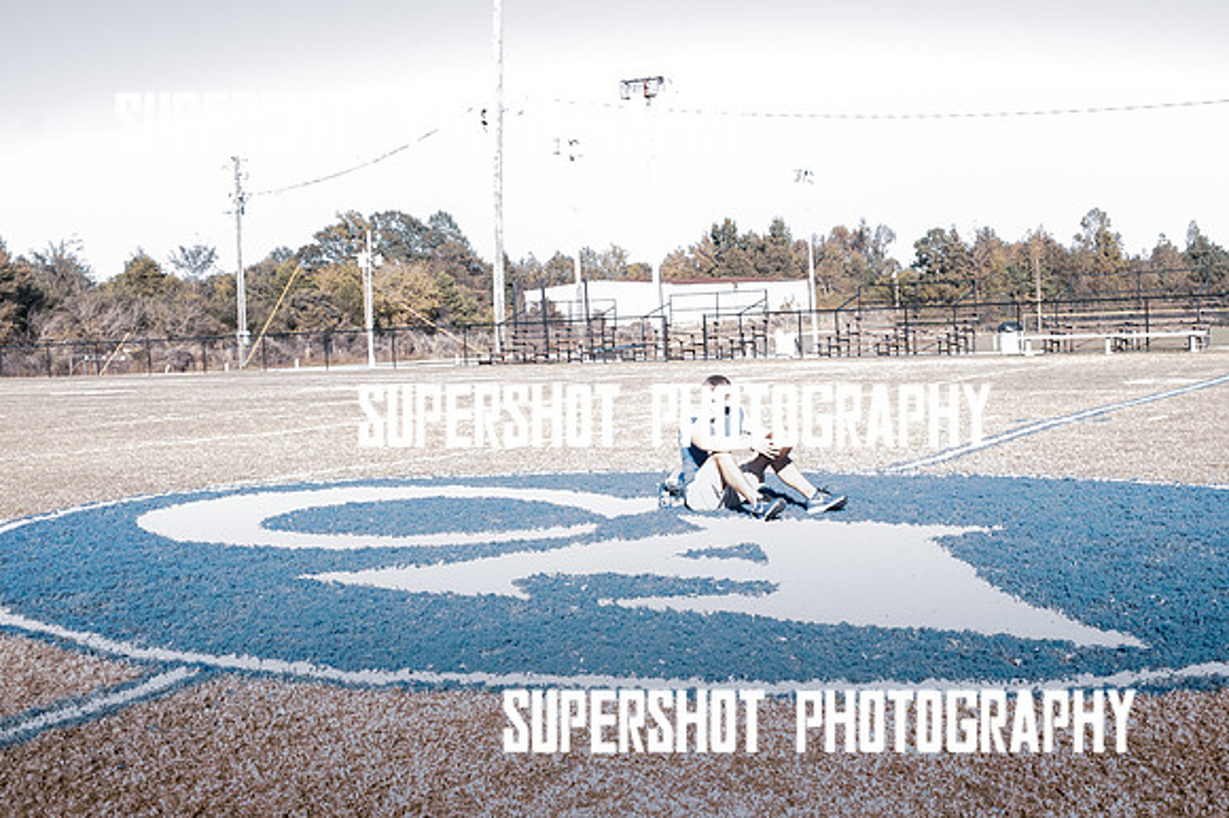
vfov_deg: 30.5
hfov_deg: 44.5
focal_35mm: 44
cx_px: 684
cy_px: 379
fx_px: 1501
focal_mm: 38
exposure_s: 1/400
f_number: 5
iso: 500
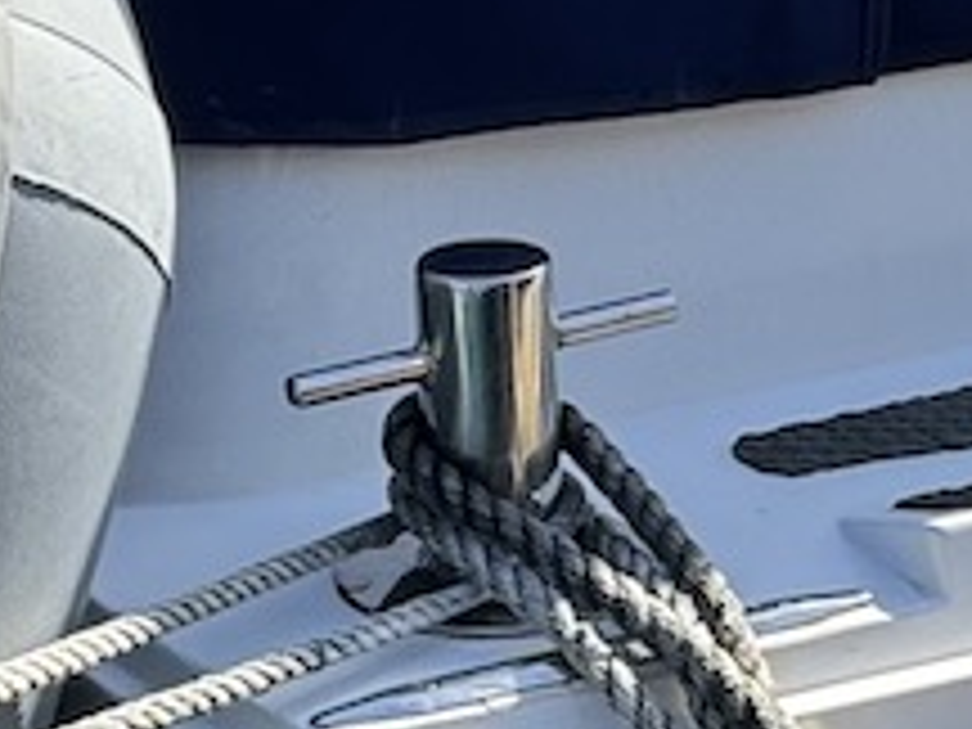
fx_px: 2724
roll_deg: +4.5
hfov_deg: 20.1
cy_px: 344
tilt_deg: -18.4
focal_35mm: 97
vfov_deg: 15.2
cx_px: 302
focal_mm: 2.22
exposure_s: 1/459
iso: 40
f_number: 2.2
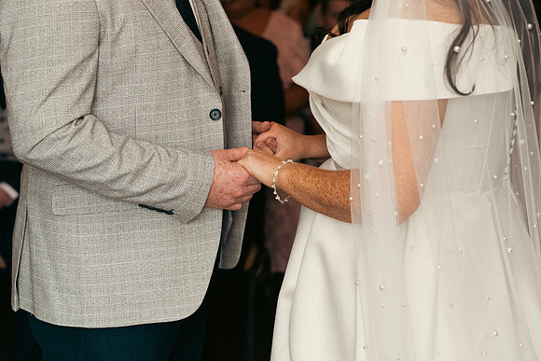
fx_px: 1578
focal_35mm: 105
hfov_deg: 19.5
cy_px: 180
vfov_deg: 13.0
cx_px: 270
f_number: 3.5
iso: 500
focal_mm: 70
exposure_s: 1/160
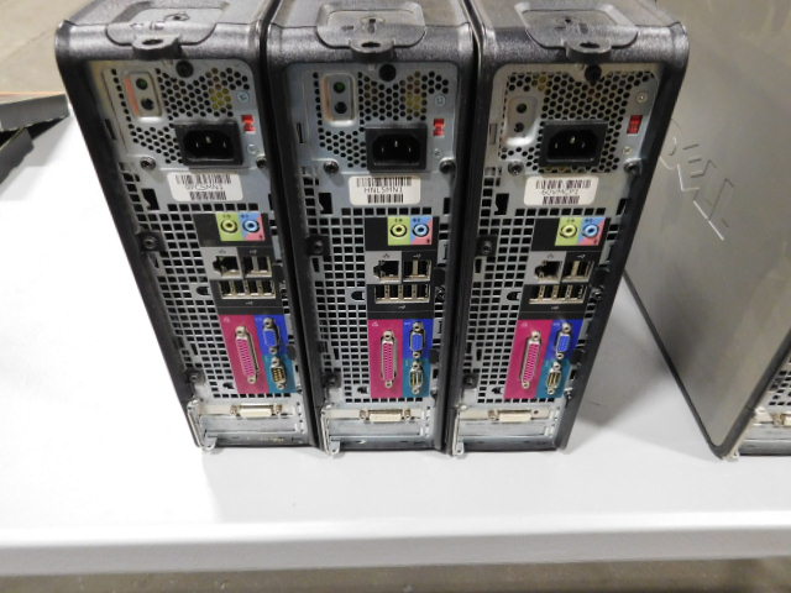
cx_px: 396
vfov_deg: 54.9
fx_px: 571
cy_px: 296
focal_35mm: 25
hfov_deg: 69.4
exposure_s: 1/8
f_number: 3.1
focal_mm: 4.5
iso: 400
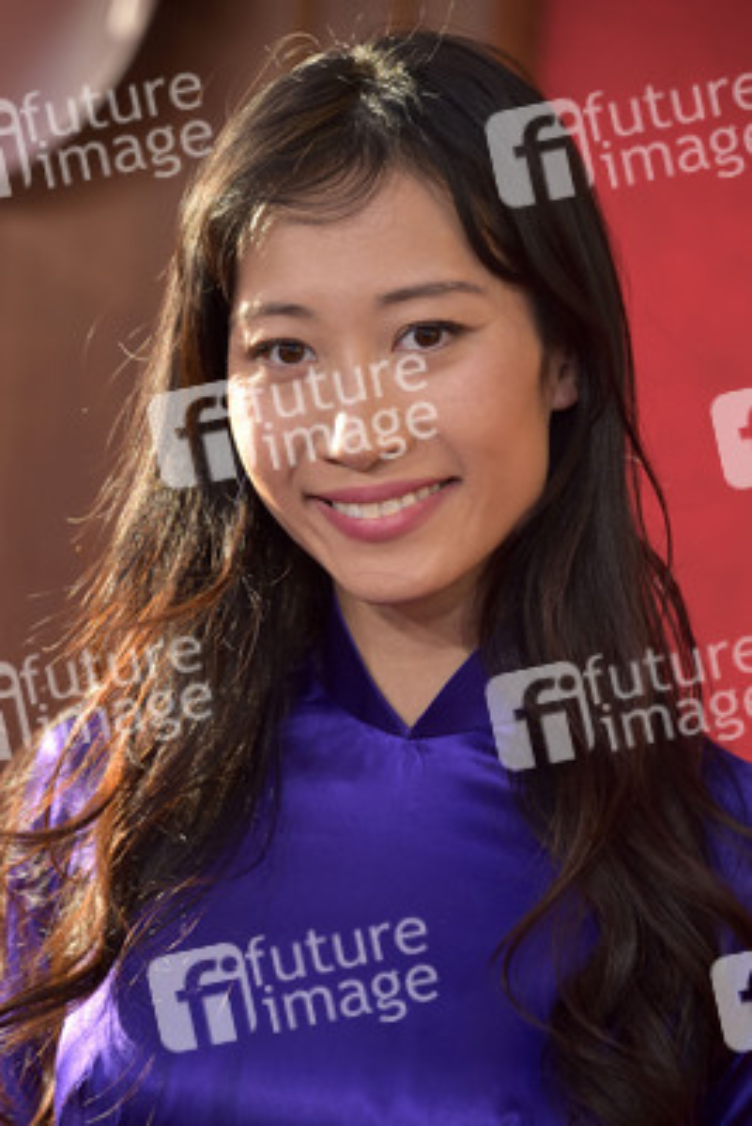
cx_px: 376
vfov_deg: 10.3
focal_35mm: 200
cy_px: 563
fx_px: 6261
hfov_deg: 6.9
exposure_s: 1/1600
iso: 800
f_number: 6.3
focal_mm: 200
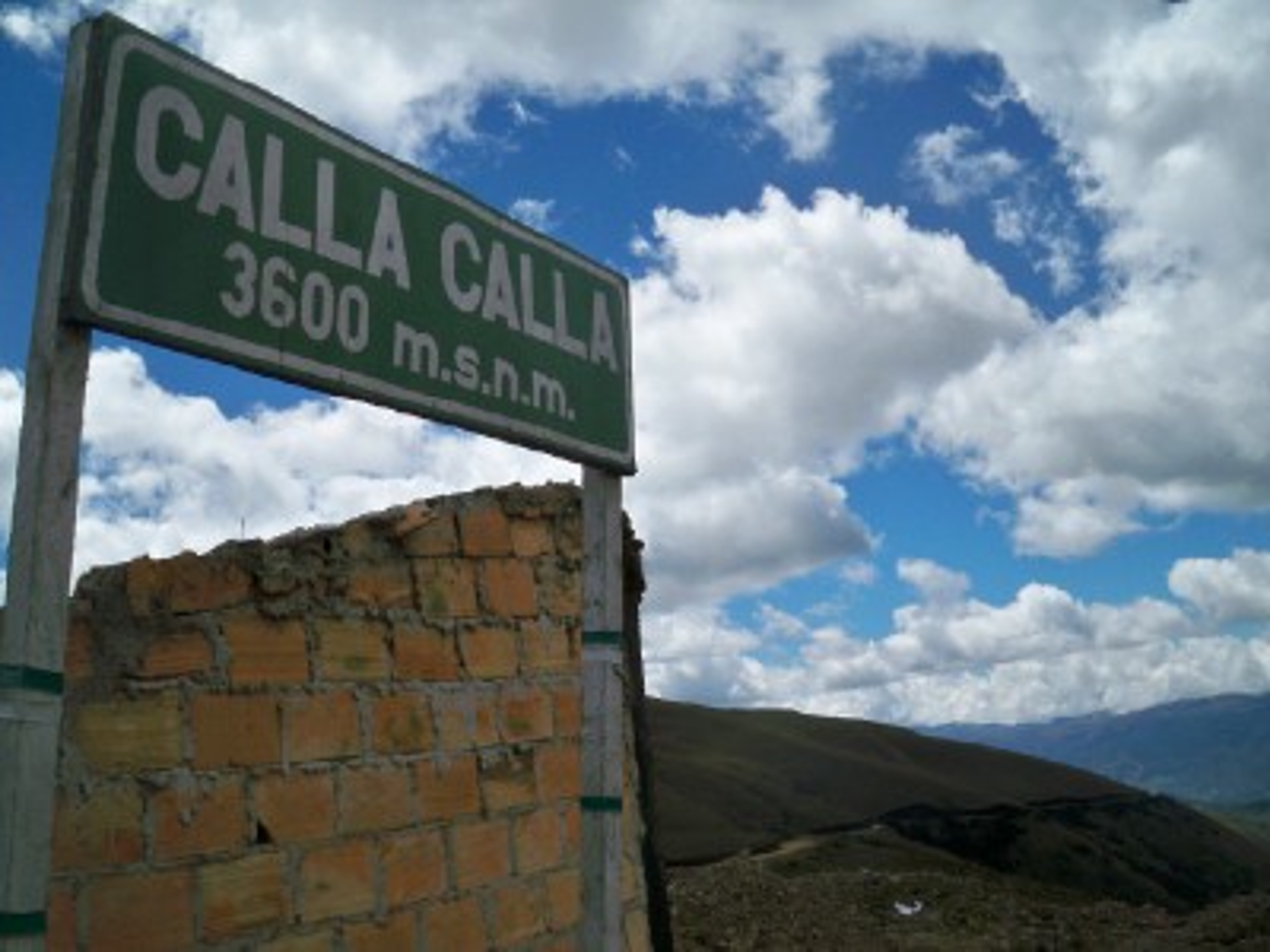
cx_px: 635
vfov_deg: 40.7
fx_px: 1284
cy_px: 476
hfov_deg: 52.6
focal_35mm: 35
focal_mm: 6.3
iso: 125
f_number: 4.7
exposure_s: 1/1600
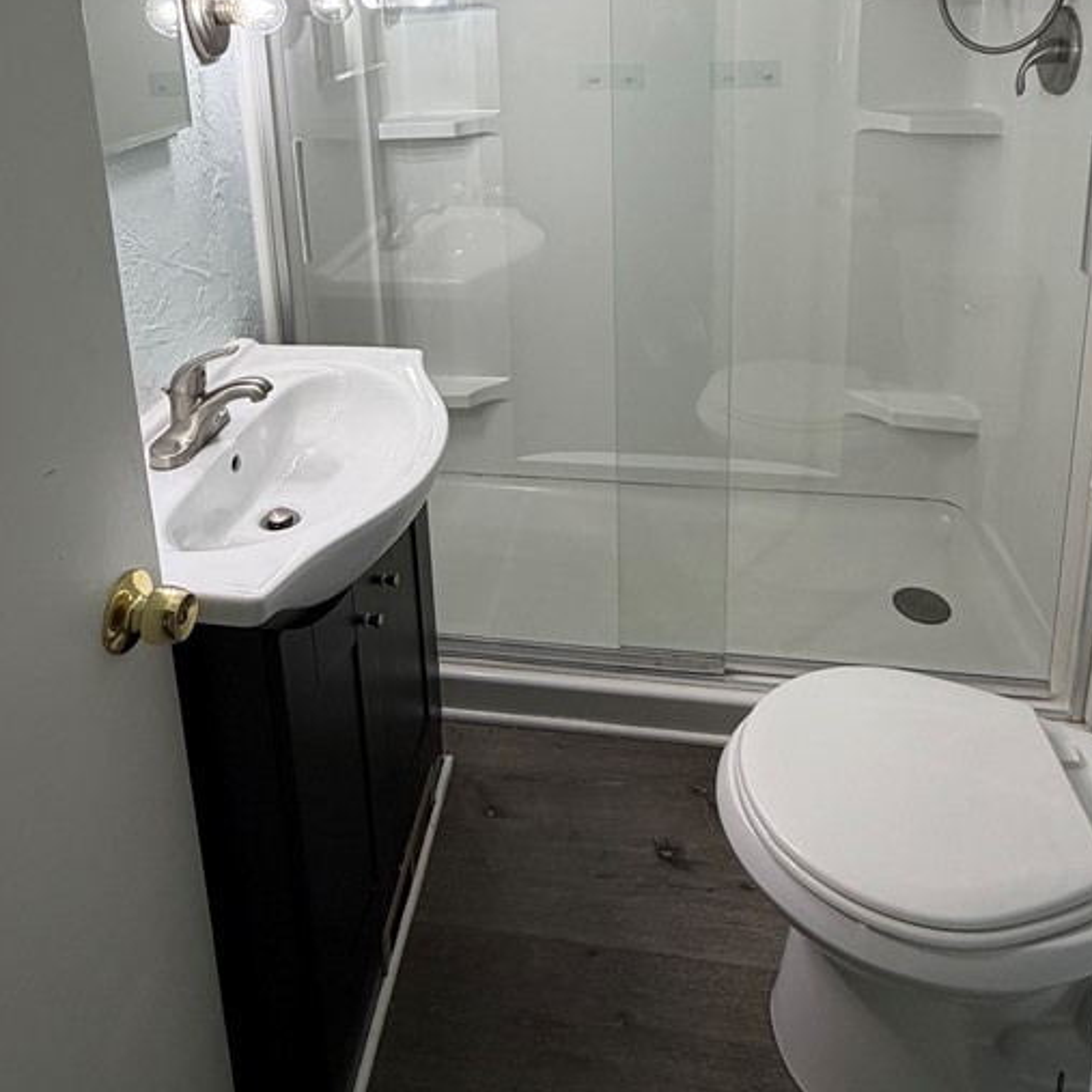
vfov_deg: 57.1
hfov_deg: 62.9
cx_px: 534
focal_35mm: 25
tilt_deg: -12.4
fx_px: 892
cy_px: 181
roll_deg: +1.9
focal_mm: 2.22
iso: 160
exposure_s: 1/120
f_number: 2.2
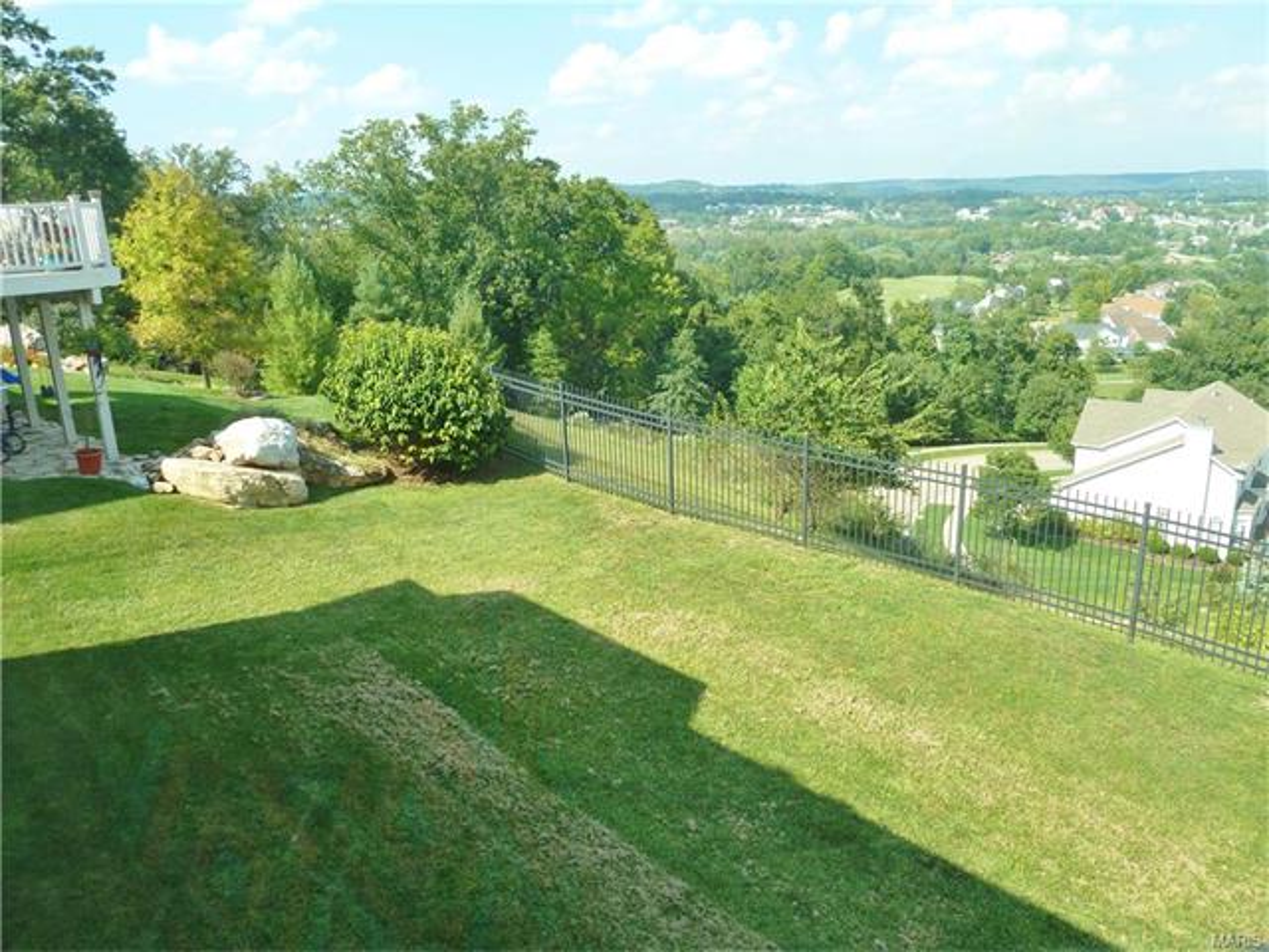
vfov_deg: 54.9
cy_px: 476
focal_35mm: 25
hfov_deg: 69.4
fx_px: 916
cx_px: 634
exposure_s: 1/125
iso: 80
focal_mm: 4.1
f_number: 4
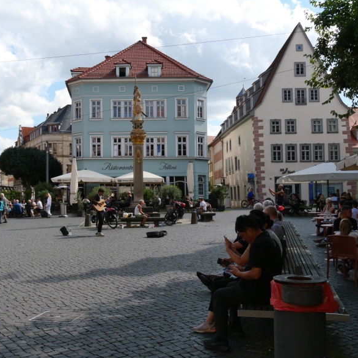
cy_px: 177
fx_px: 480
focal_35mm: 41
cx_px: 138
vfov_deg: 40.9
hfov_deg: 40.7
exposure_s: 1/320
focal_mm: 17
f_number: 7.1
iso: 200
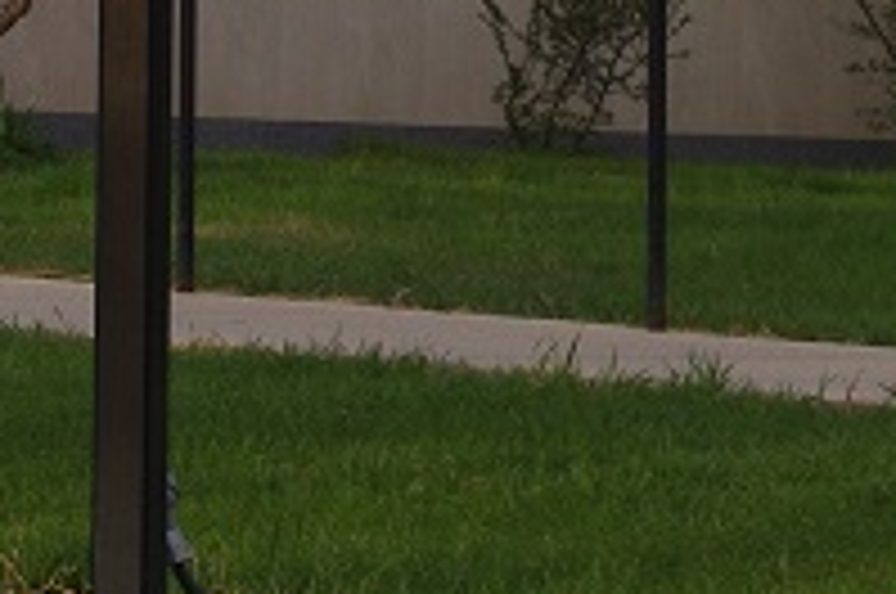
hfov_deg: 8.8
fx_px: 5839
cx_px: 194
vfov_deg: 5.7
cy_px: -414
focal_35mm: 235
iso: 400
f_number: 11
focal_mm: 40
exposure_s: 1/200
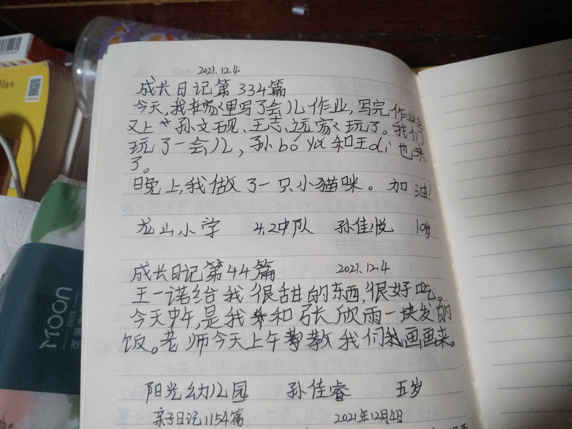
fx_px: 397
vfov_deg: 56.8
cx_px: 286
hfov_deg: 71.6
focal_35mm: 24
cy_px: 214
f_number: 1.9
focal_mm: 3.94
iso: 687
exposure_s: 1/25
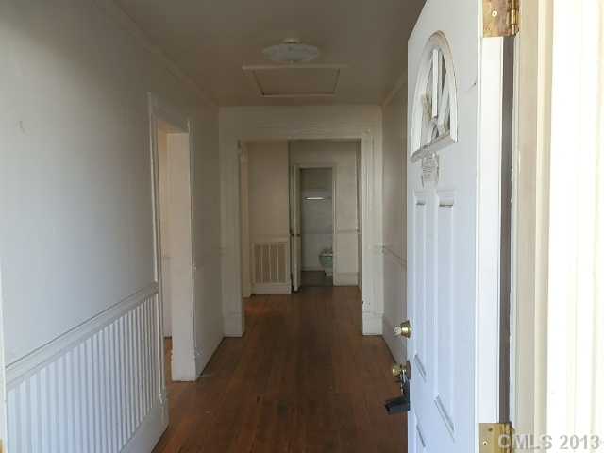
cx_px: 302
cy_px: 226
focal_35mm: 28
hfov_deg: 63.4
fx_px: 489
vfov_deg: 49.7
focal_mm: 5
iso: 100
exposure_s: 1/30
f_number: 3.1
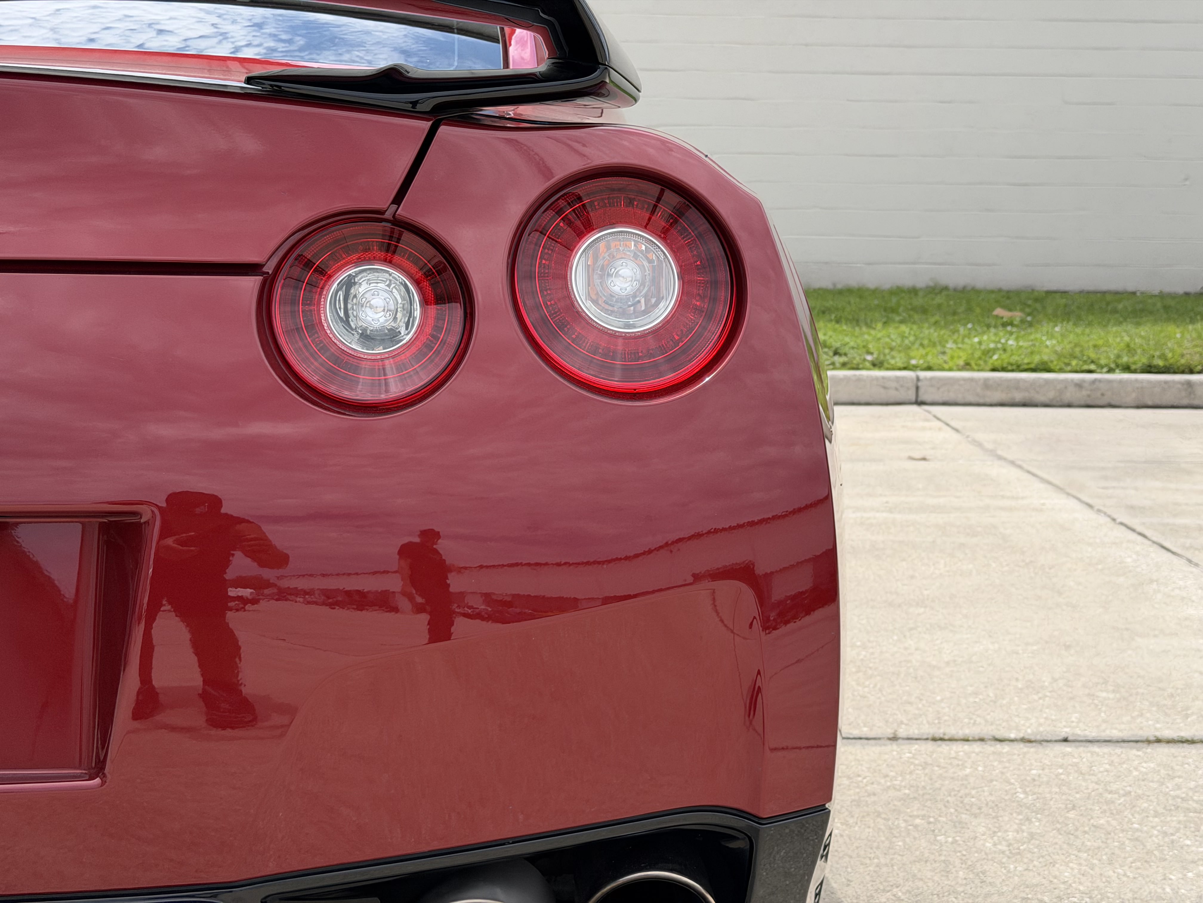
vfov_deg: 30.3
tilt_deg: -9.1
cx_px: 602
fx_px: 1668
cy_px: 452
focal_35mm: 48
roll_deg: +2.3
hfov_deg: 39.7
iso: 80
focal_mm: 6.76
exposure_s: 1/3891
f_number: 1.78
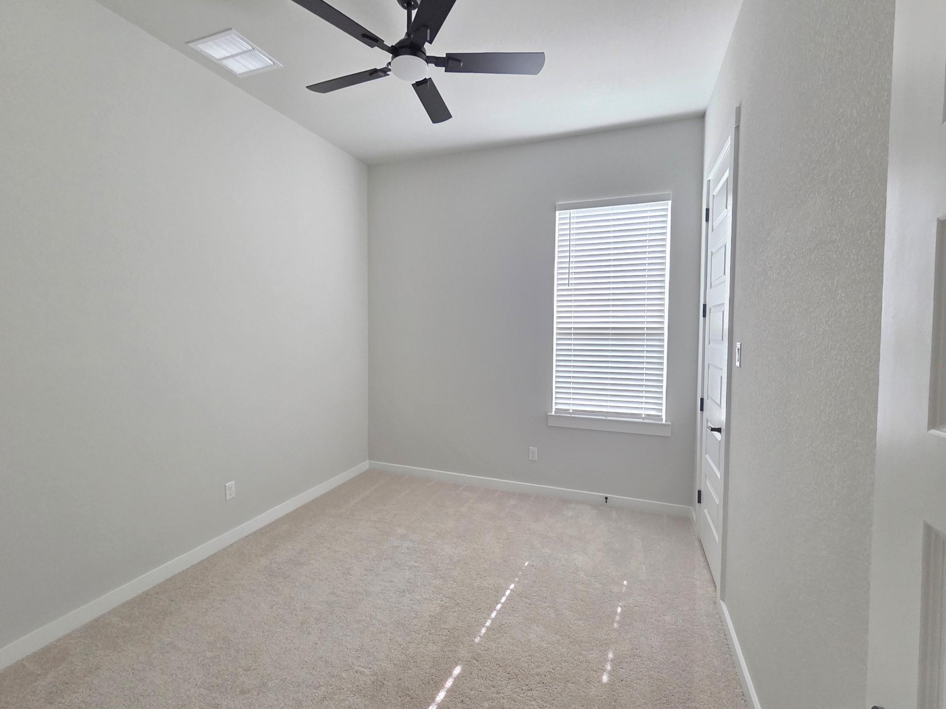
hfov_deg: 102.1
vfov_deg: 85.6
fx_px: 383
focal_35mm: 14
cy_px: 339
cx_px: 468
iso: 320
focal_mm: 2.2
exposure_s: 1/120
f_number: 2.2
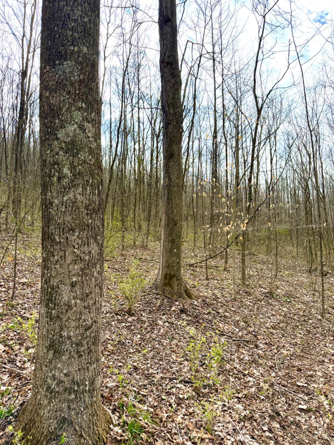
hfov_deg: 56.8
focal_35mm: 24
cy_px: 222
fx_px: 309
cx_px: 167
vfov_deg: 71.6
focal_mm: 6.76
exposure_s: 1/2445
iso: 100
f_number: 1.78
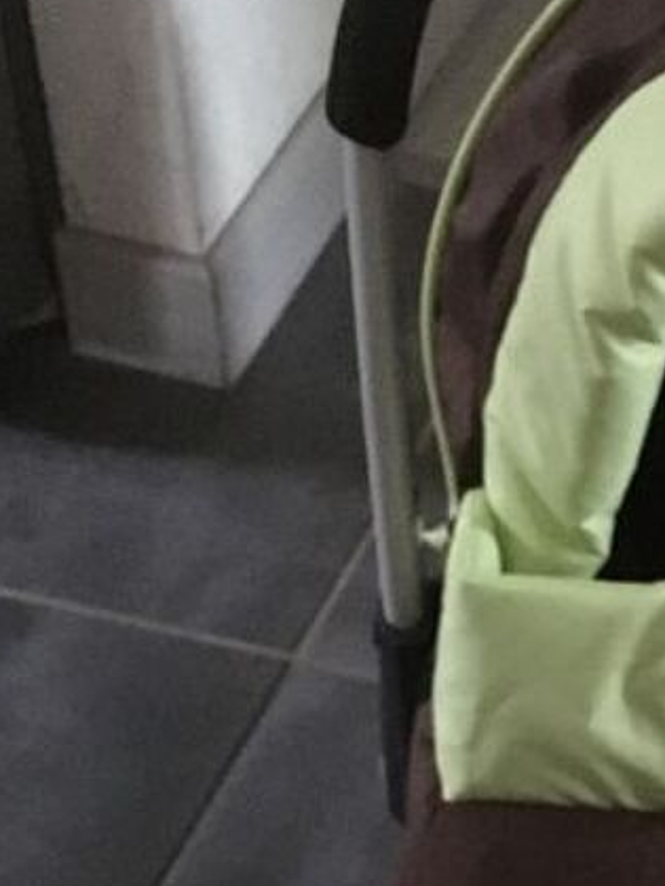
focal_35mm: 92
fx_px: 2357
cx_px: 830
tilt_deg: -47.4
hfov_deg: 15.4
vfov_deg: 20.7
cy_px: 868
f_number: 2.2
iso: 1000
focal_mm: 4.15
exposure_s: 1/17
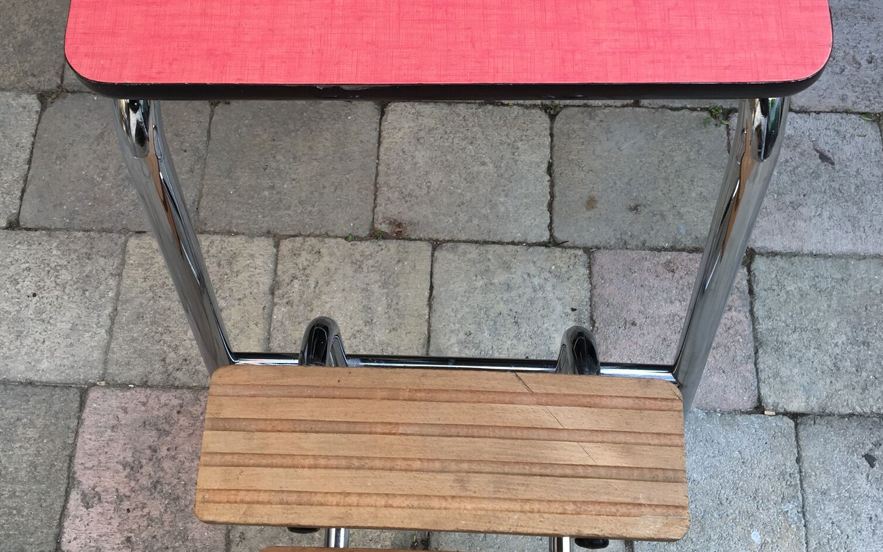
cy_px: 164
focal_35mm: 42
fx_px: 1011
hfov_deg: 47.2
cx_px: 441
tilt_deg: -68.4
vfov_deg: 30.2
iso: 32
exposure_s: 1/100
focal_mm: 4.15
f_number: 2.2
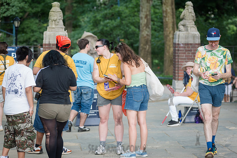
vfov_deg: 11.4
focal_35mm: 120
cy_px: 79
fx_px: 790
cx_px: 118
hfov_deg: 17.1
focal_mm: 120
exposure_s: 1/320
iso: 500
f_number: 4
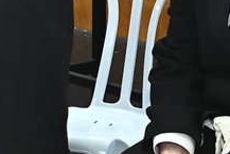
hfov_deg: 11.1
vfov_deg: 7.9
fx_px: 1112
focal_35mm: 174
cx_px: -162
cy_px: -3
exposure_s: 1/200
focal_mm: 27
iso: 2000
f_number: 5.6
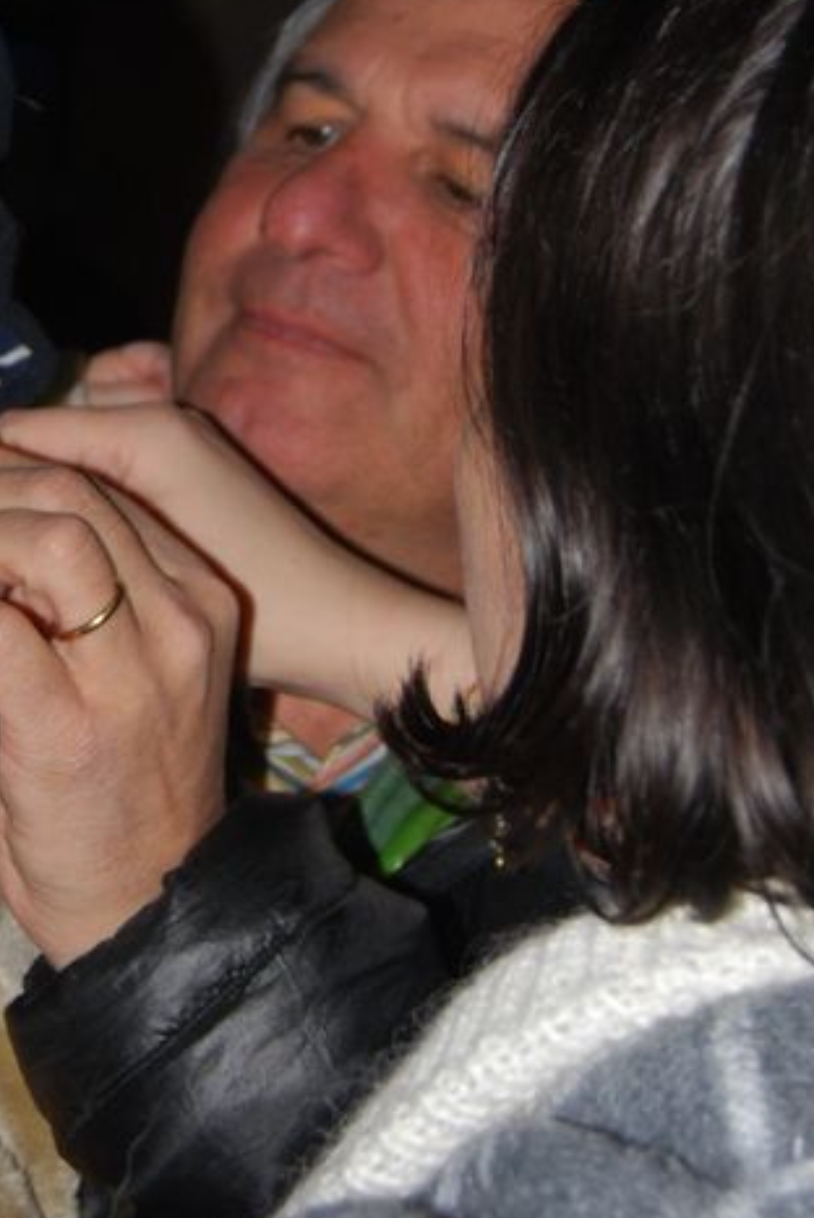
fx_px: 3657
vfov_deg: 18.9
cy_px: 402
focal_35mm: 108
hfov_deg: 12.6
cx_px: 38
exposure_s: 1/60
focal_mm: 28
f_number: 4.2
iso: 200
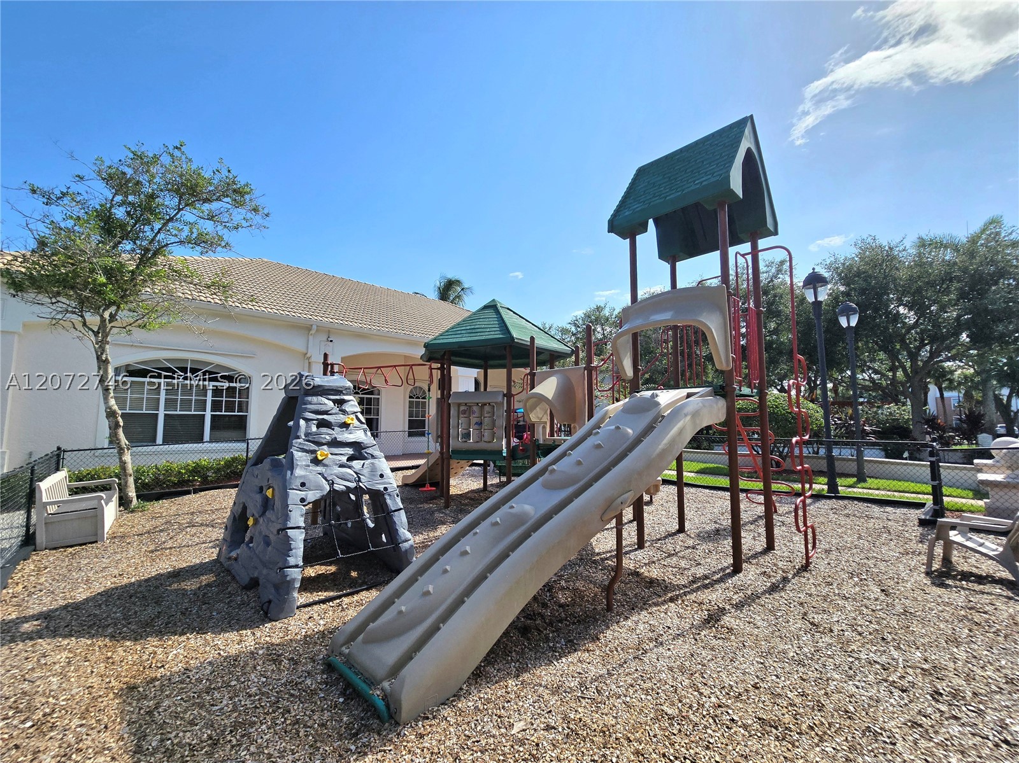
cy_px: 382
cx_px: 510
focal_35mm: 13
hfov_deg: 106.2
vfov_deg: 89.9
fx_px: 383
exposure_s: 1/3333
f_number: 2.2
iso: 50
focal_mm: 2.2
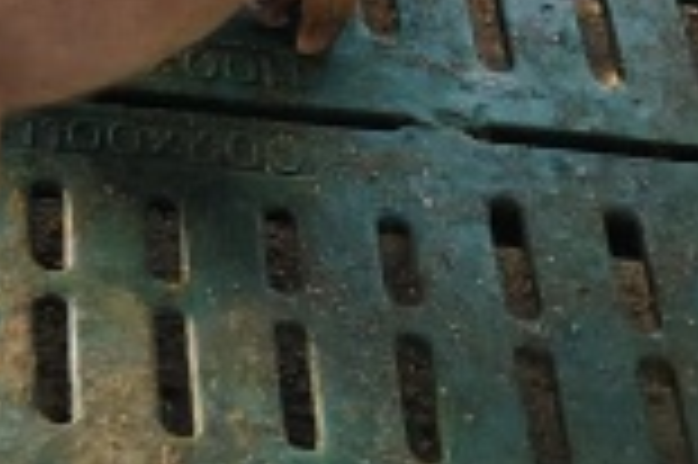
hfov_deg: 11.6
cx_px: -504
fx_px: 3196
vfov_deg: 7.9
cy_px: -507
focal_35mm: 165
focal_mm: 5.56
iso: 71
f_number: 1.88
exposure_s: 1/137
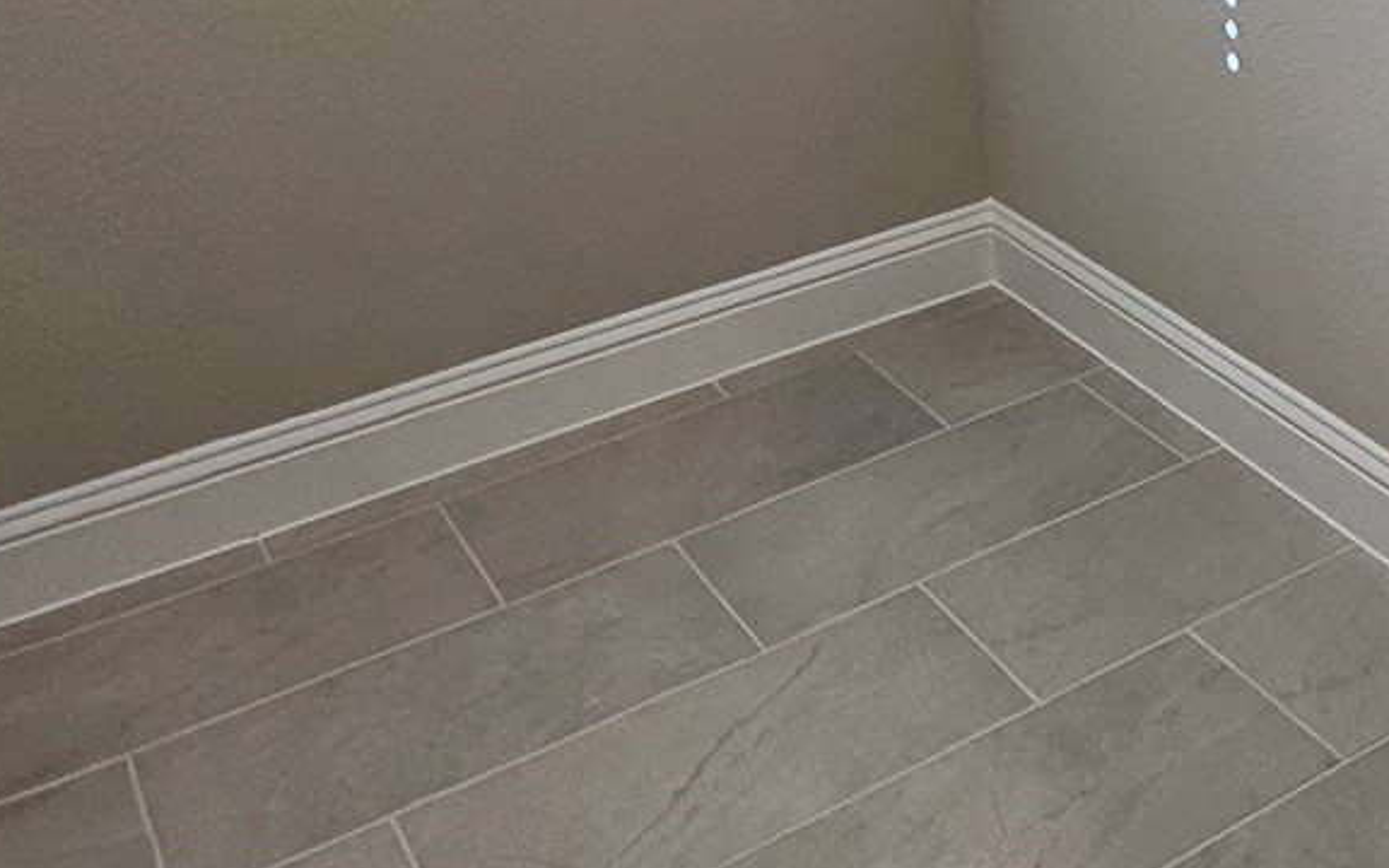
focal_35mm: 49
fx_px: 1855
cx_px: 1432
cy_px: -328
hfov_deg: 36.3
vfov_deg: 22.8
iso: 160
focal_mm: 1.7
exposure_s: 1/60
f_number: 2.2
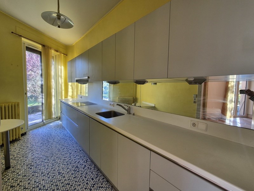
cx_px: 127
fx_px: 95
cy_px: 96
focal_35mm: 13
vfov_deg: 89.9
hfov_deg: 106.2
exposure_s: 1/50
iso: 50
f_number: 2.2
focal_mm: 2.2
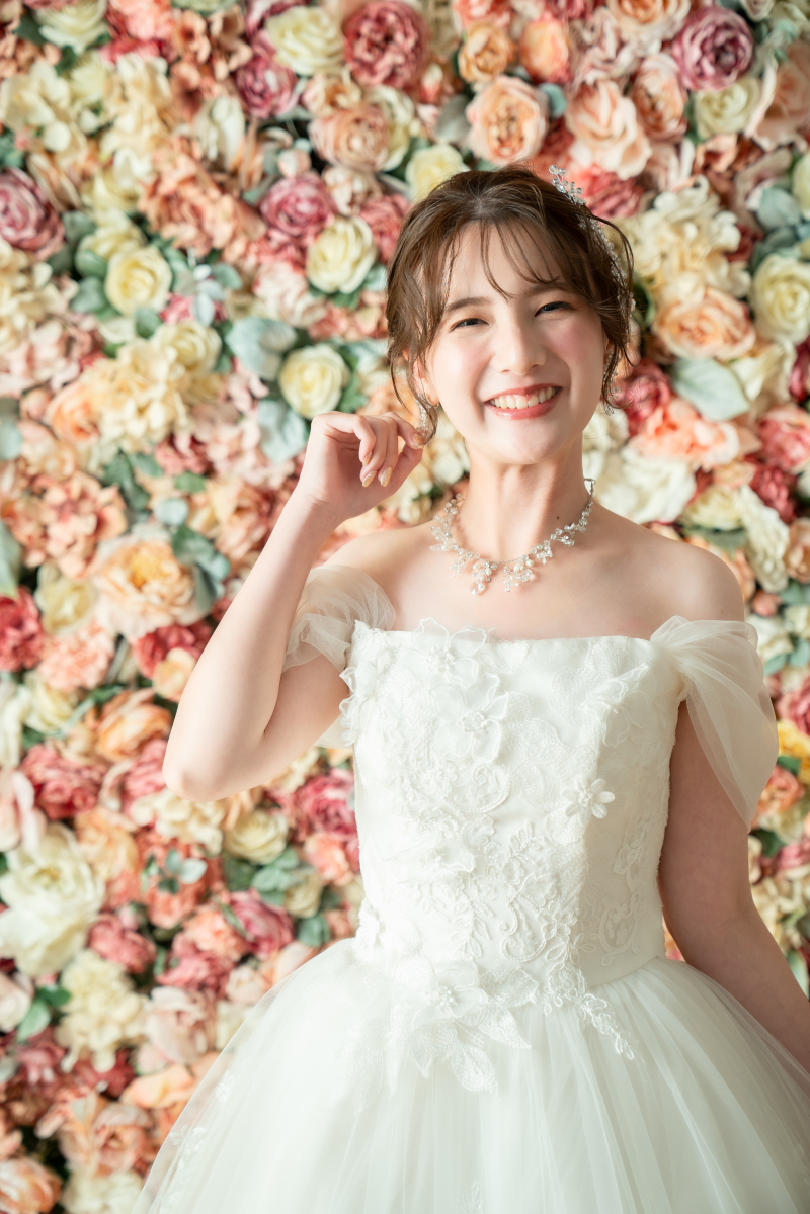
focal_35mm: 65
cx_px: 405
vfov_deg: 31.0
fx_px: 2194
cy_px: 607
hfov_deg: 20.9
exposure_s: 1/125
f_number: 3.2
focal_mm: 65
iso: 125
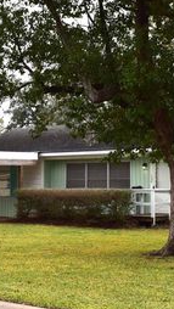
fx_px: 557
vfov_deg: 30.9
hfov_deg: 17.7
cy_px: 130
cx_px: 55
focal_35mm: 68
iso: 400
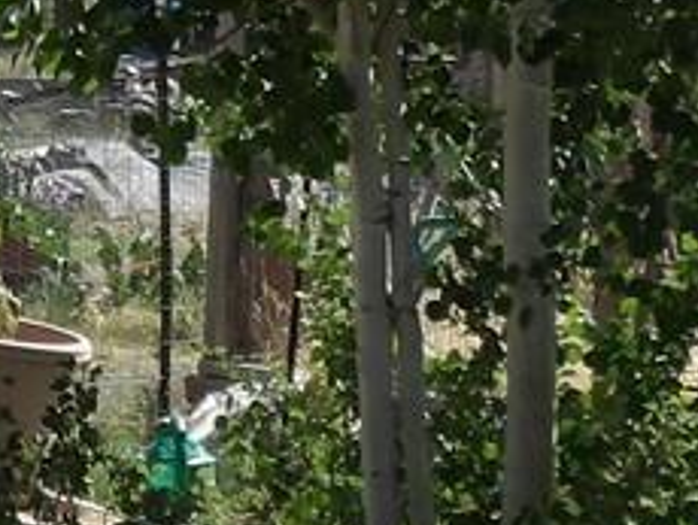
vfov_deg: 9.2
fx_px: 3230
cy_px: 6
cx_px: -659
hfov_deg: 11.3
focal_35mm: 160
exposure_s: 1/593
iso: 100
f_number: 4.1
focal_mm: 4.2
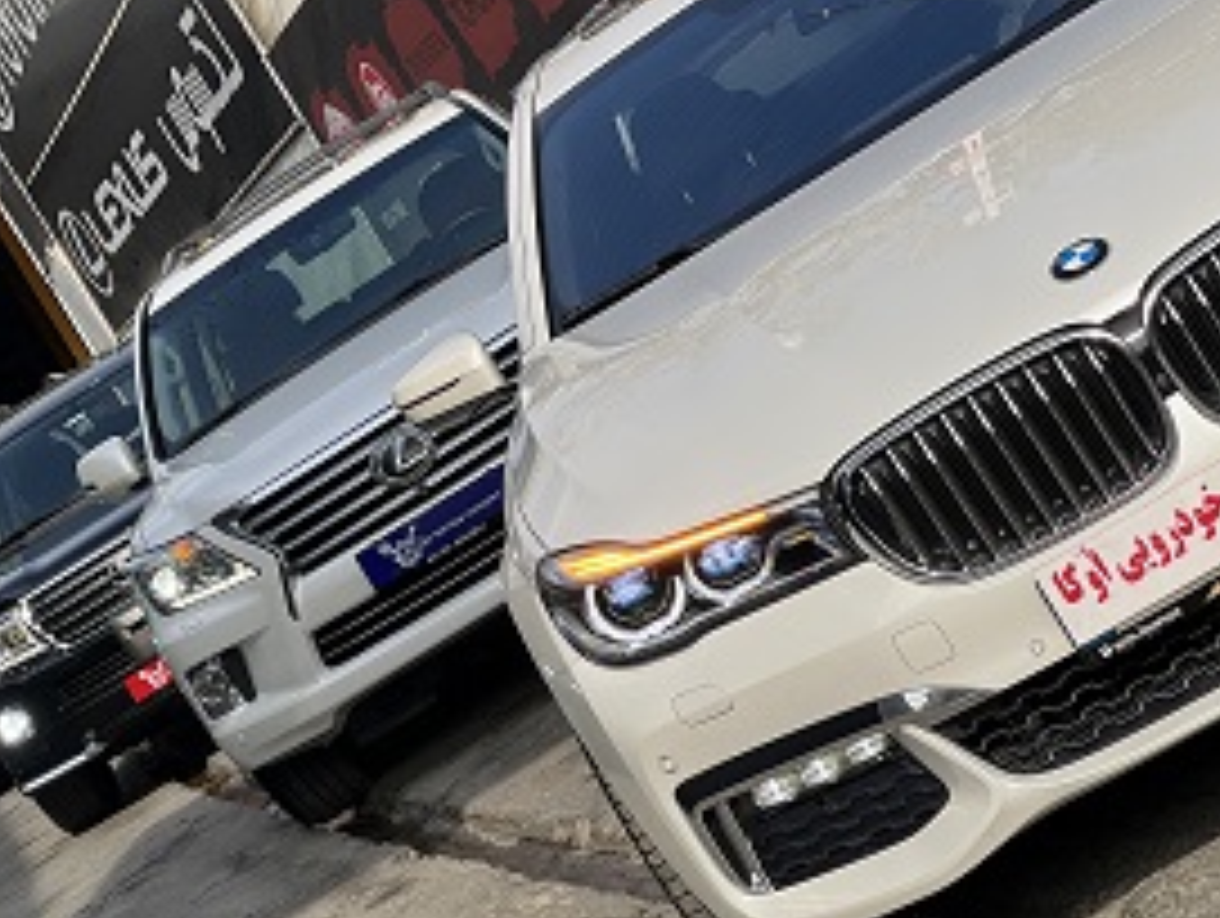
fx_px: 3635
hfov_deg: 19.0
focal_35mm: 103
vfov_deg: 14.4
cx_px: 502
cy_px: 416
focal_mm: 9
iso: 32
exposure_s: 1/501
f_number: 2.8
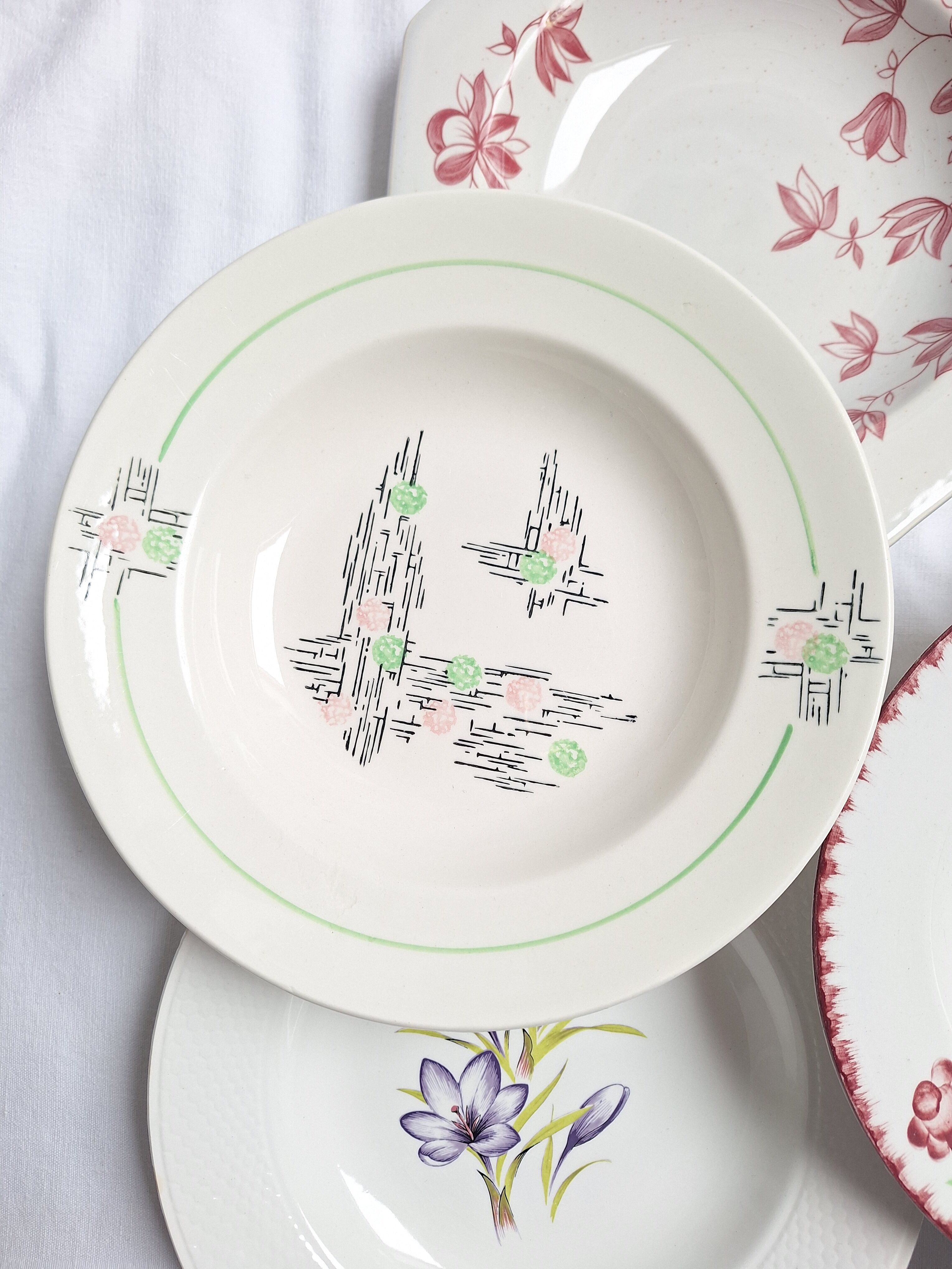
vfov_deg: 73.9
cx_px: 476
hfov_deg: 58.9
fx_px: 843
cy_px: 634
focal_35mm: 23
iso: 64
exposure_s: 1/100
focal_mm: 5.54
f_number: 1.8
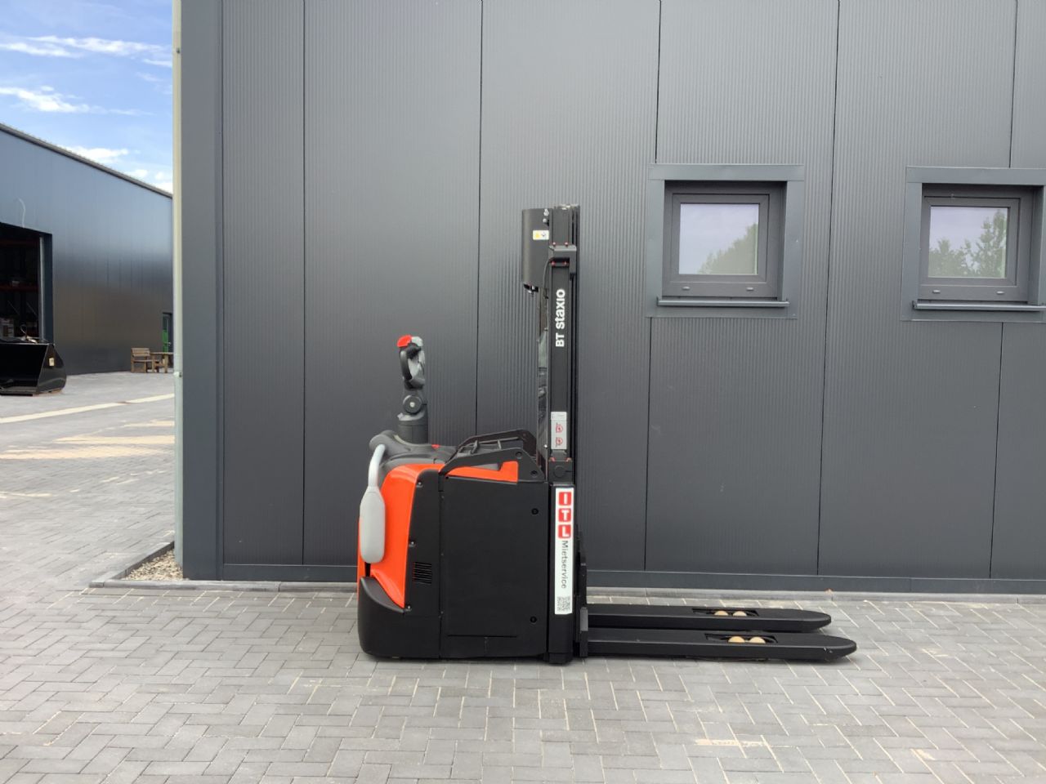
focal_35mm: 31
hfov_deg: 58.4
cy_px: 392
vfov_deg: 45.4
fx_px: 937
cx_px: 523
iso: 25
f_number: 2.4
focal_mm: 3.3
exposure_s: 1/144
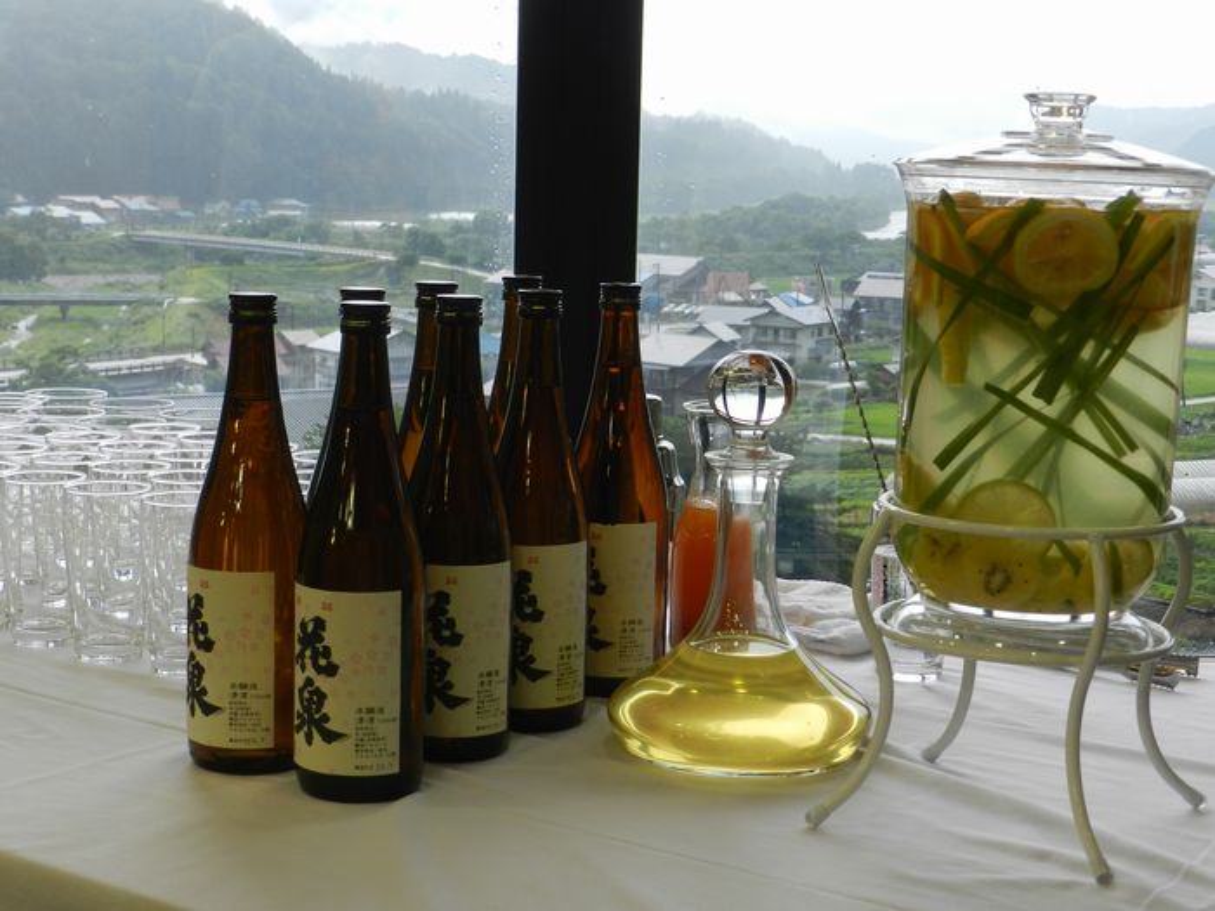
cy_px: 456
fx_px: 2106
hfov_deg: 32.2
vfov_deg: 24.4
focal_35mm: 60
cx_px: 608
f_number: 4.6
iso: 160
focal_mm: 10.7
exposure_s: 1/30
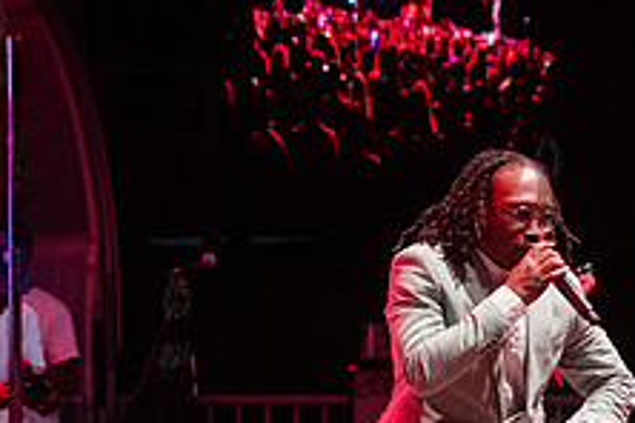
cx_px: 456
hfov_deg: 6.4
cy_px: 418
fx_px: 5662
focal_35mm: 321
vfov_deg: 4.3
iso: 6400
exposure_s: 1/320
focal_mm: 100
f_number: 4
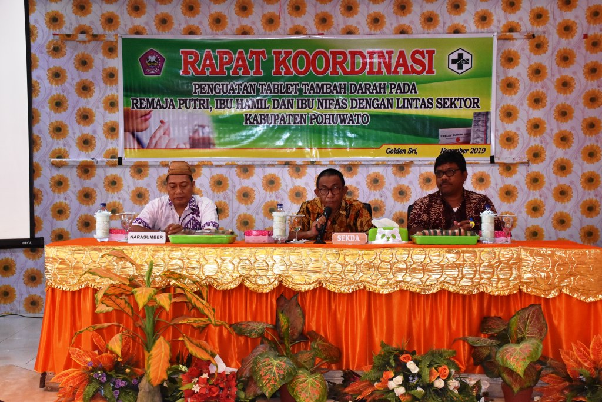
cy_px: 201
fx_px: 803
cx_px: 301
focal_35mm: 48
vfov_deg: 28.1
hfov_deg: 41.1
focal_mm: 32
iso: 2000
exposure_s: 1/50
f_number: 6.3
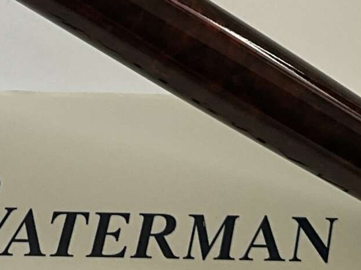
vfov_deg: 12.0
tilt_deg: -56.0
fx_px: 1241
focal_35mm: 119
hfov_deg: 16.4
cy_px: -107
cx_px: 61
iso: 32
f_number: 1.8
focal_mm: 3
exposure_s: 1/122
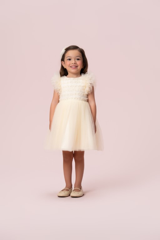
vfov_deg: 21.7
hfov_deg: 14.6
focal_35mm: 94
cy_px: 120
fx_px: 627
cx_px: 80
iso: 100
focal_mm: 94
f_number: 7.1
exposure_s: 1/160
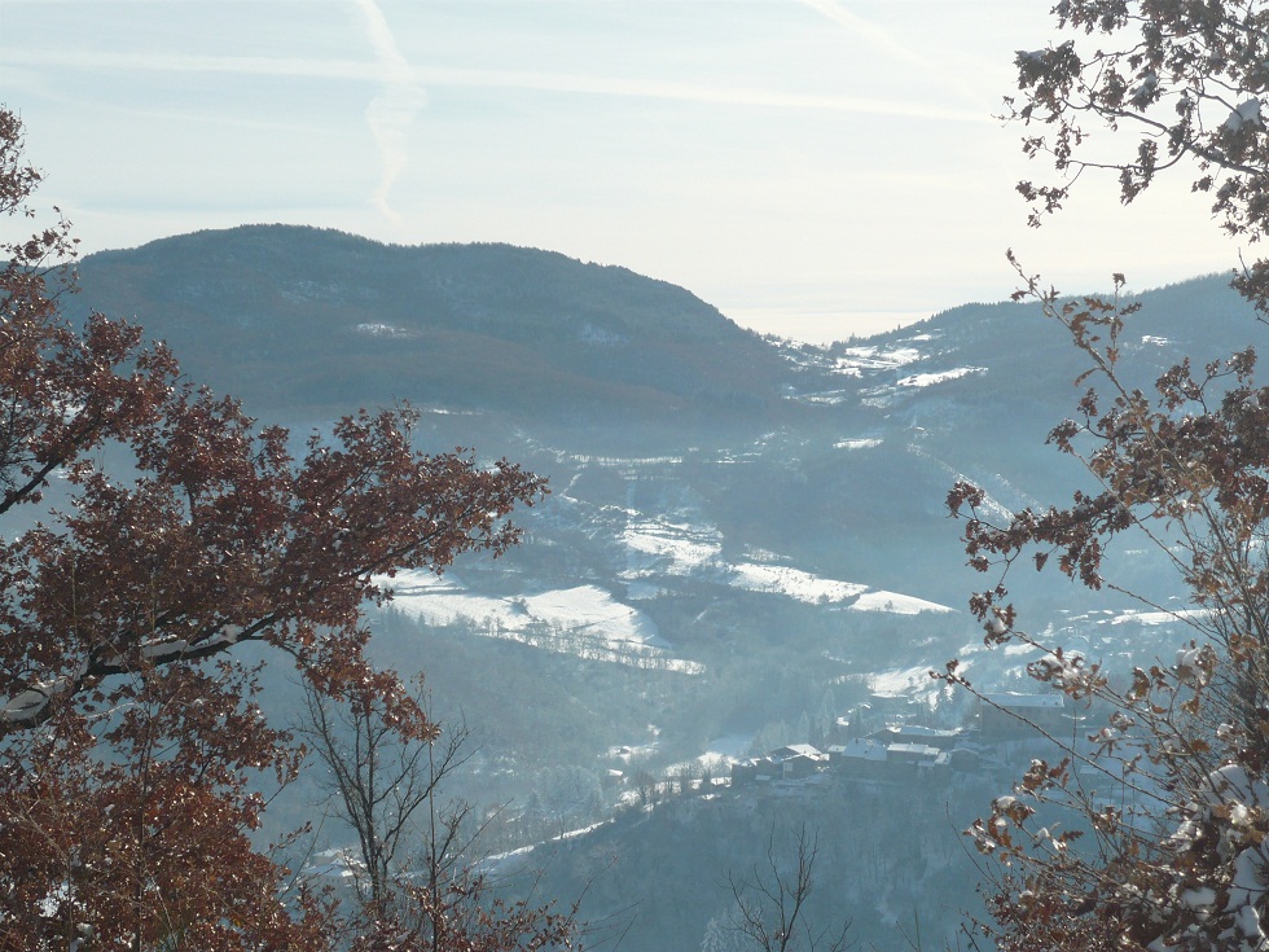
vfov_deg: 21.9
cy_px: 476
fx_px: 2456
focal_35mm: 67
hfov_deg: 29.0
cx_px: 634
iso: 100
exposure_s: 1/200
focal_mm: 11.1
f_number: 11
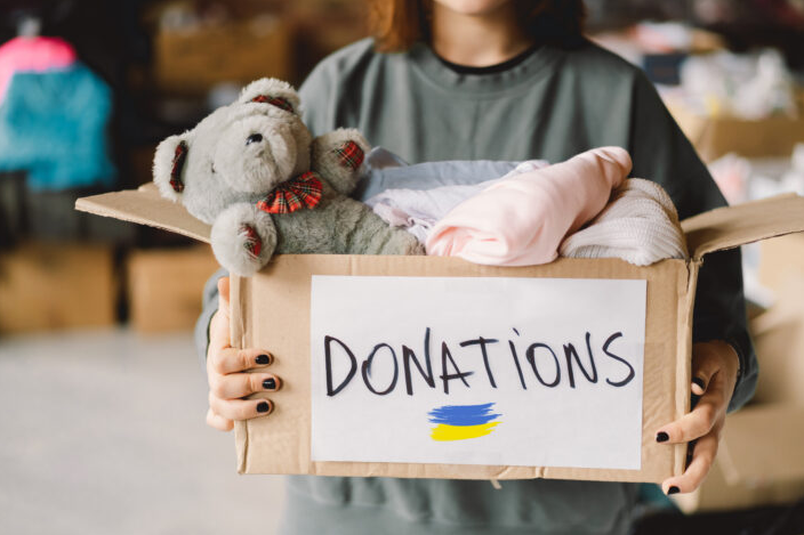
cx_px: 426
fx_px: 1340
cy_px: 245
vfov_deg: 22.6
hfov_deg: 33.4
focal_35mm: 60
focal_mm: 55
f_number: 1.8
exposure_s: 1/125
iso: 800
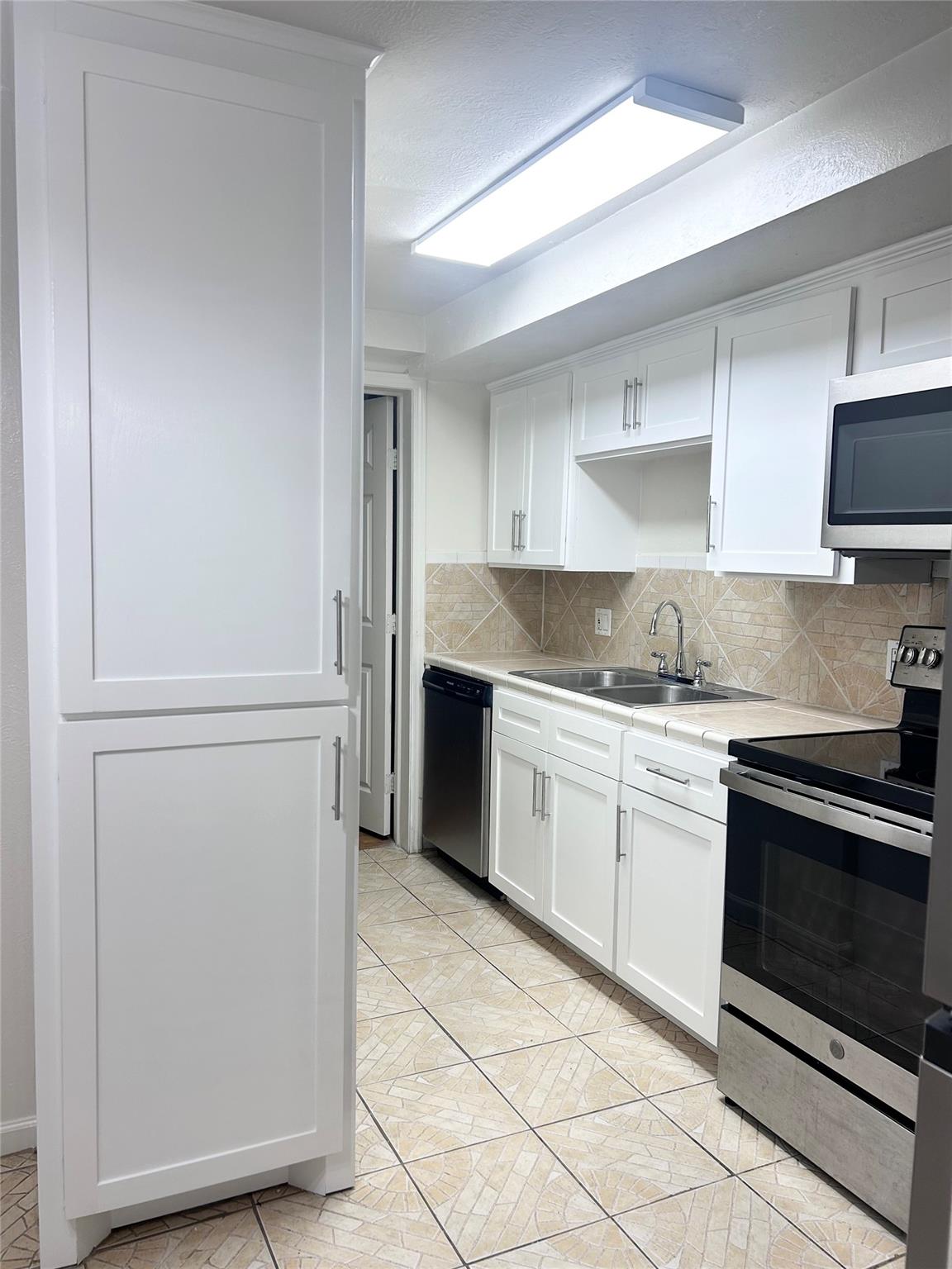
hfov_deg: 53.1
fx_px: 953
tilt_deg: -5.3
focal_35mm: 26
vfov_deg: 67.3
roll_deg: -1.6
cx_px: 476
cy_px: 634
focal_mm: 5.7
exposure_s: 1/160
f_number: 1.5
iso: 50
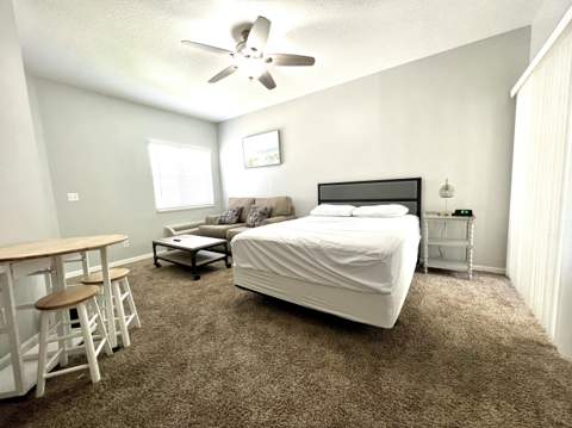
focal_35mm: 13
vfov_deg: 89.8
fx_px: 215
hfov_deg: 106.2
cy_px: 214
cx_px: 286
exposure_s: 1/60
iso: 160
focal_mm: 1.57
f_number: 1.8
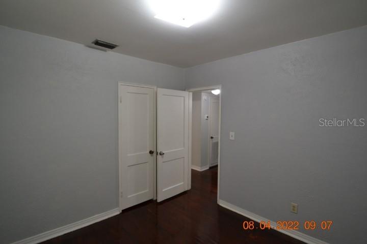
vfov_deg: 69.7
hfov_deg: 92.4
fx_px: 176
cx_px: 184
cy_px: 122
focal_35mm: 17
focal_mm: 11.5
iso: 640
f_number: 3.5
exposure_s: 1/60
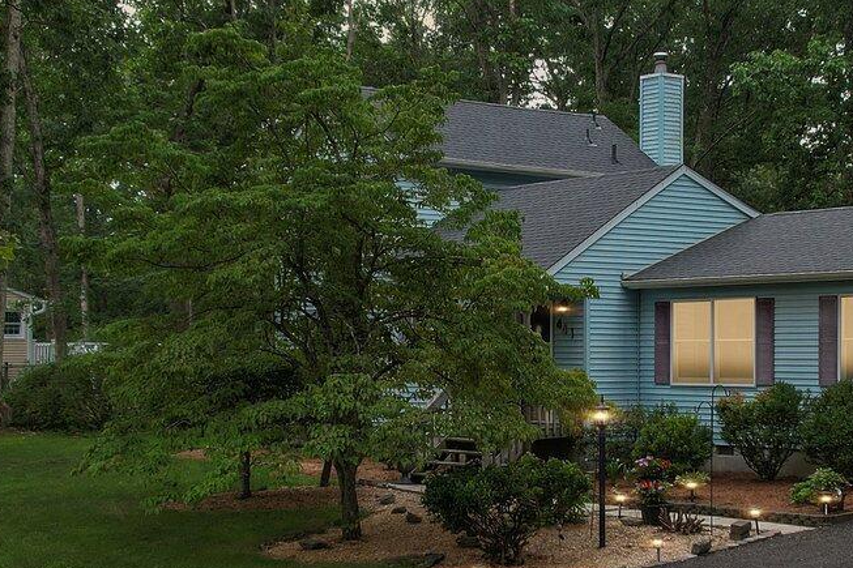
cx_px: 546
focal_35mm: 69
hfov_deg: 29.1
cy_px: 339
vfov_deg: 19.7
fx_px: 1634
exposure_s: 1/400
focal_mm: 8.38
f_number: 2.8
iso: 100
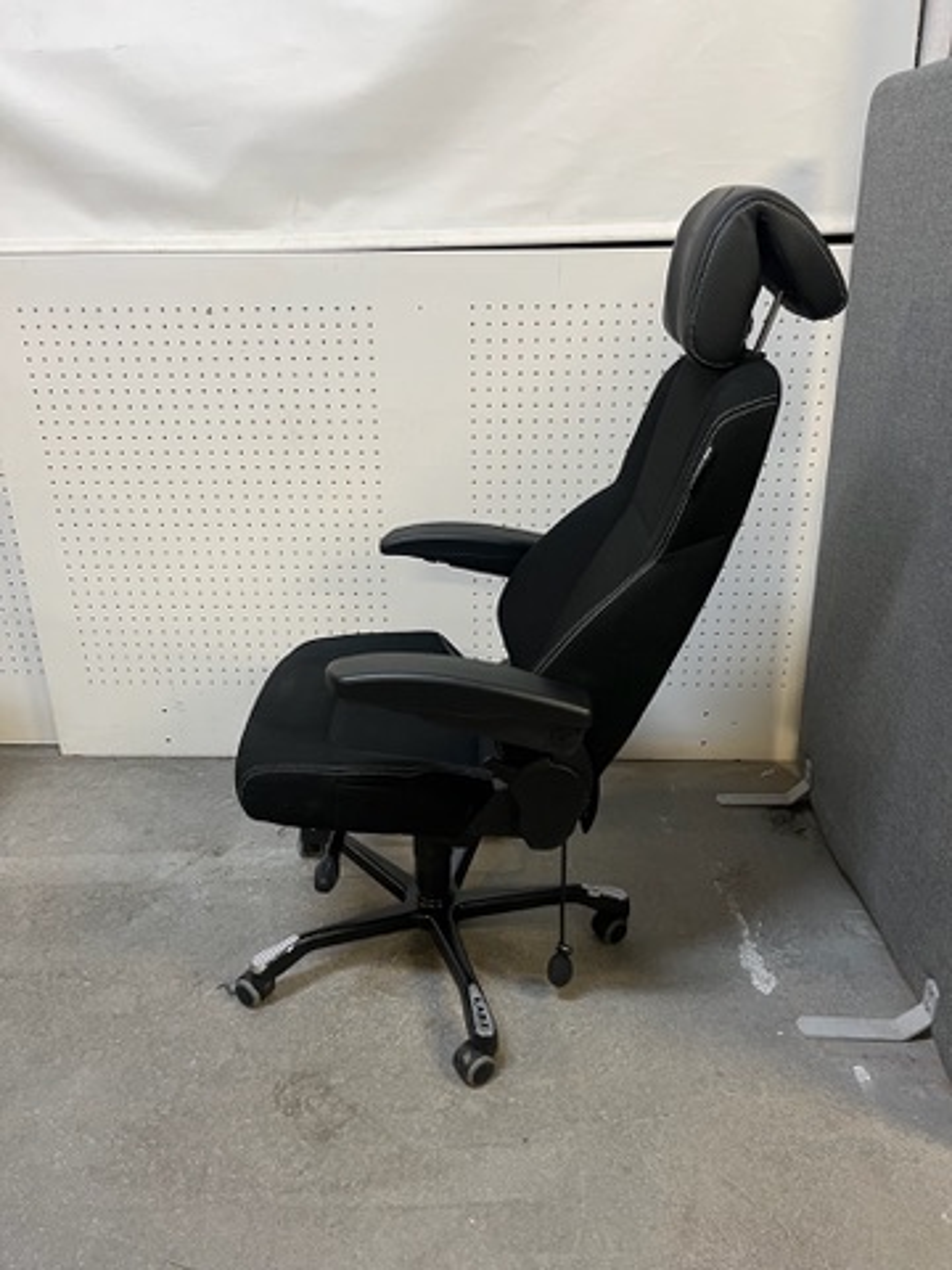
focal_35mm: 26
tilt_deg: -24.2
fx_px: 953
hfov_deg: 53.1
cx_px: 476
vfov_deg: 67.3
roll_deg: -0.2
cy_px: 635
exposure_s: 1/50
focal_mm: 5.1
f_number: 1.6
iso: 100
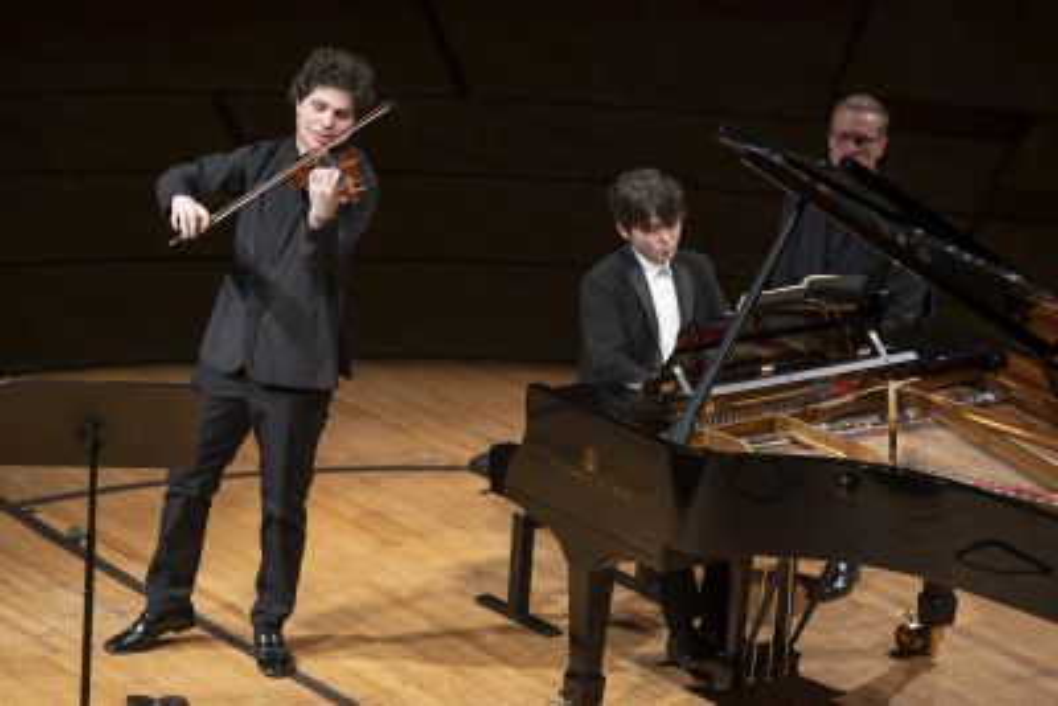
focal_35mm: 175
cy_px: 353
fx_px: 5145
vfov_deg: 7.9
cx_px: 529
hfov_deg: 11.7
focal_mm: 175
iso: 1600
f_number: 4
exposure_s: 1/125
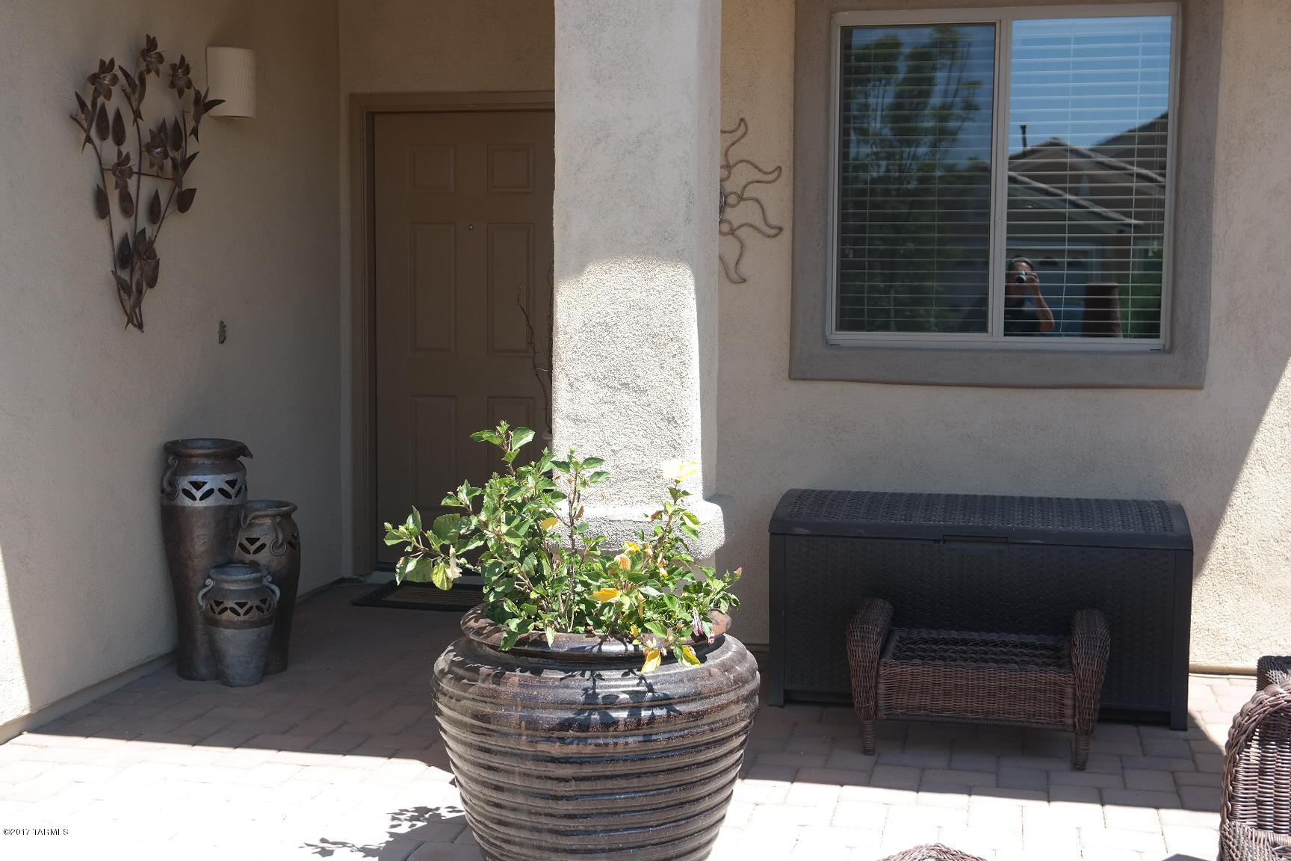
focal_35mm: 46
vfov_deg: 29.2
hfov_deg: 42.7
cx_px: 646
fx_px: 1649
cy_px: 430
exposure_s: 1/160
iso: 100
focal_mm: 30
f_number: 5.6
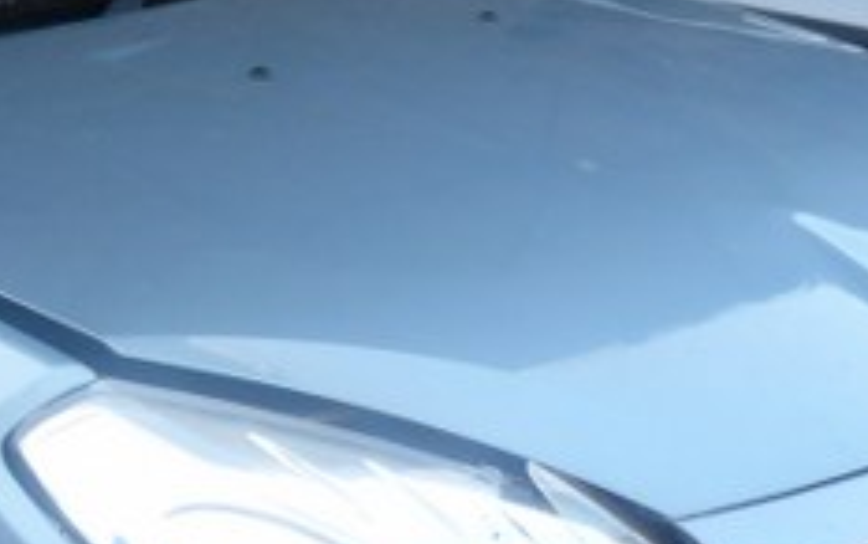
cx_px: -127
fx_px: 2154
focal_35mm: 91
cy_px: 343
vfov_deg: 14.4
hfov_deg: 21.4
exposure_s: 1/100
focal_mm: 4.5
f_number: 2.8
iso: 80
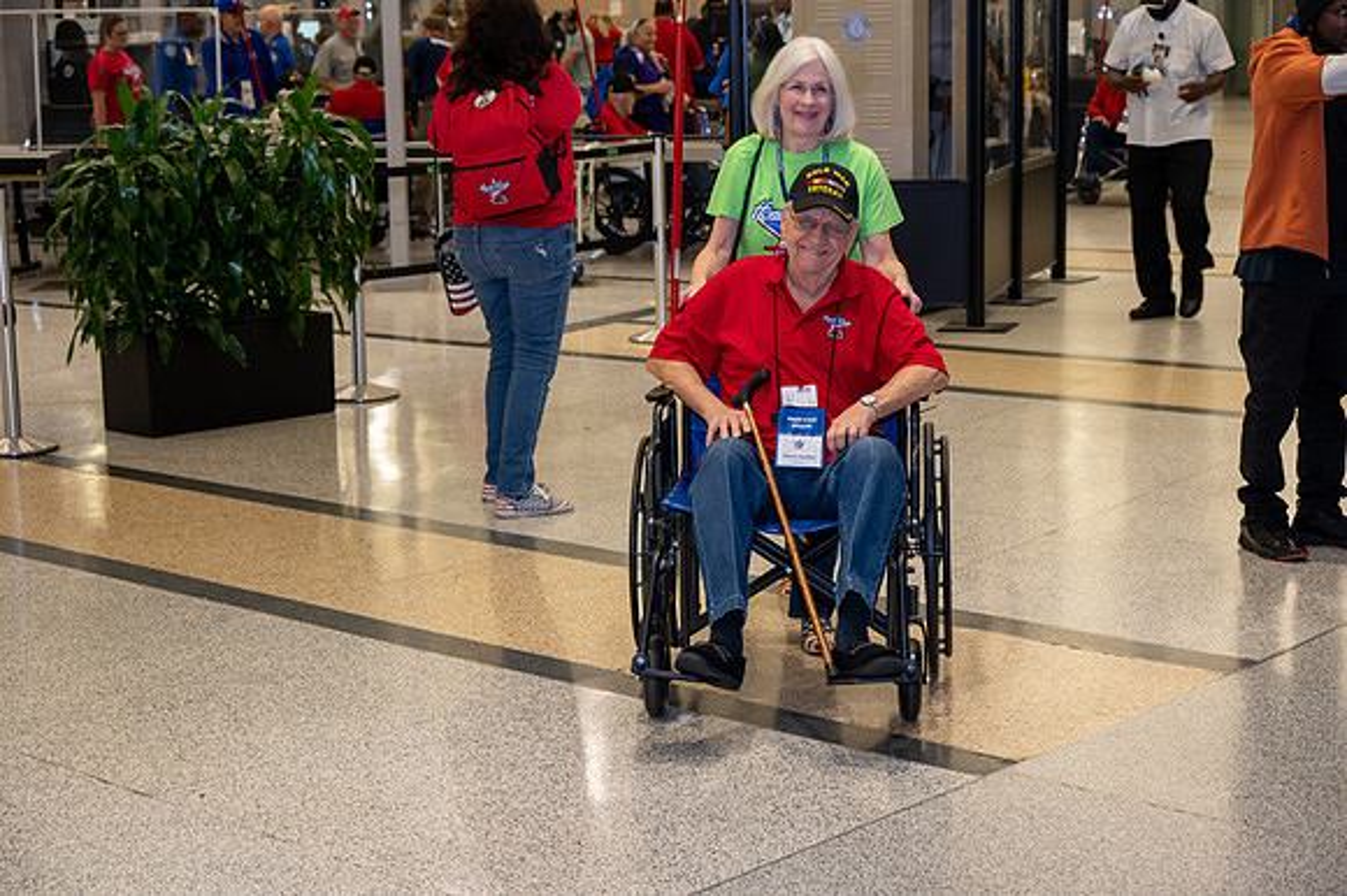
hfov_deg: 31.4
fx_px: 2393
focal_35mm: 64
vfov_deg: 21.2
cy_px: 448
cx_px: 674
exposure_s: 1/100
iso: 2200
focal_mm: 64
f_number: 6
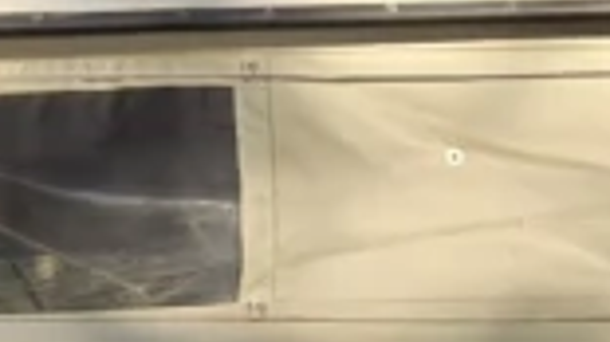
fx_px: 2085
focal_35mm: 129
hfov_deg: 16.3
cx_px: -20
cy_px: 704
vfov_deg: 8.8
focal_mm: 5.4
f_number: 1.8
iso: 25
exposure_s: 1/885
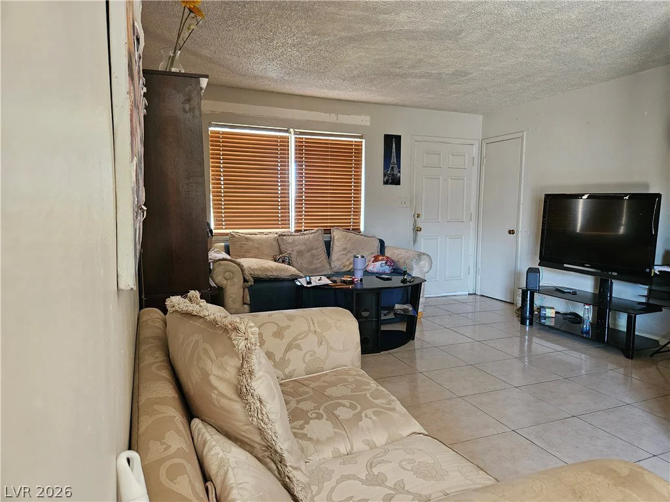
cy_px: 251
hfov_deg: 73.9
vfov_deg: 58.9
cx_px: 335
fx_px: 445
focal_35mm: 23
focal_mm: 5.4
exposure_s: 1/60
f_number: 1.8
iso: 640
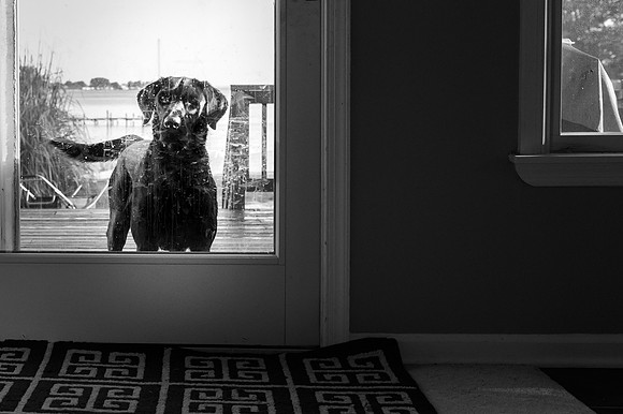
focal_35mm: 63
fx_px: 1084
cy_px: 146
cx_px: 71
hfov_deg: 30.7
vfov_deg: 21.6
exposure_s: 1/2500
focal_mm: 35
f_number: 5.6
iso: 2500
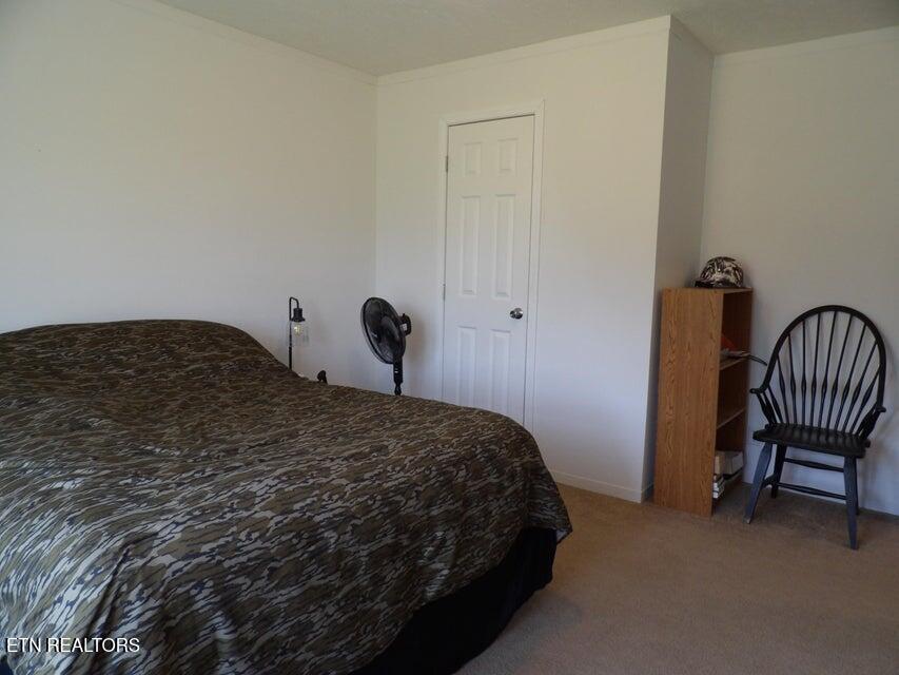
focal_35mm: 24
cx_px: 450
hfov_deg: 71.6
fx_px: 623
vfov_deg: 56.8
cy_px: 338
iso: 200
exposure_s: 1/33
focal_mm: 4.3
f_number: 3.2
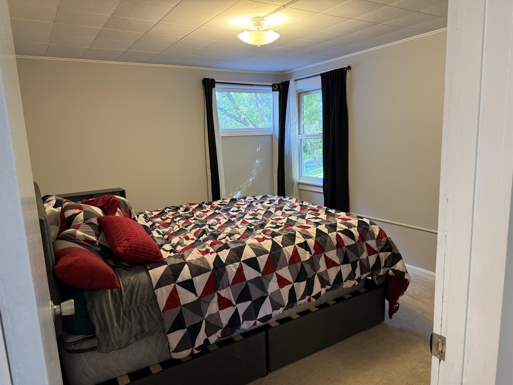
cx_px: 256
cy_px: 192
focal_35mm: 24
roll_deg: +2.2
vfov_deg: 56.8
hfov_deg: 71.6
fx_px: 356
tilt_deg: -9.4
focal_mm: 6.76
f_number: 1.78
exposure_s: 1/60
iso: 200
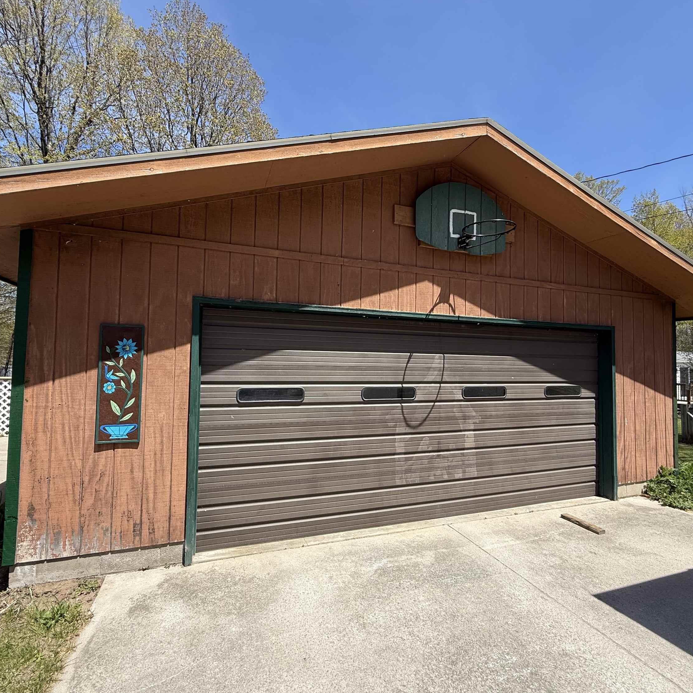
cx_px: 353
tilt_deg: +2.5
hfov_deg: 84.0
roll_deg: -1.1
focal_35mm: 17
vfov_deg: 84.0
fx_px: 385
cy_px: 350
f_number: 2.2
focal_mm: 2.22
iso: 50
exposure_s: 1/809
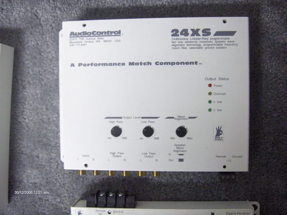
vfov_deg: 36.8
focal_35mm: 39
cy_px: 108
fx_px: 323
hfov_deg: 47.9
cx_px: 144
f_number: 2.8
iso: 200
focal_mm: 8
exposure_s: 1/28.2
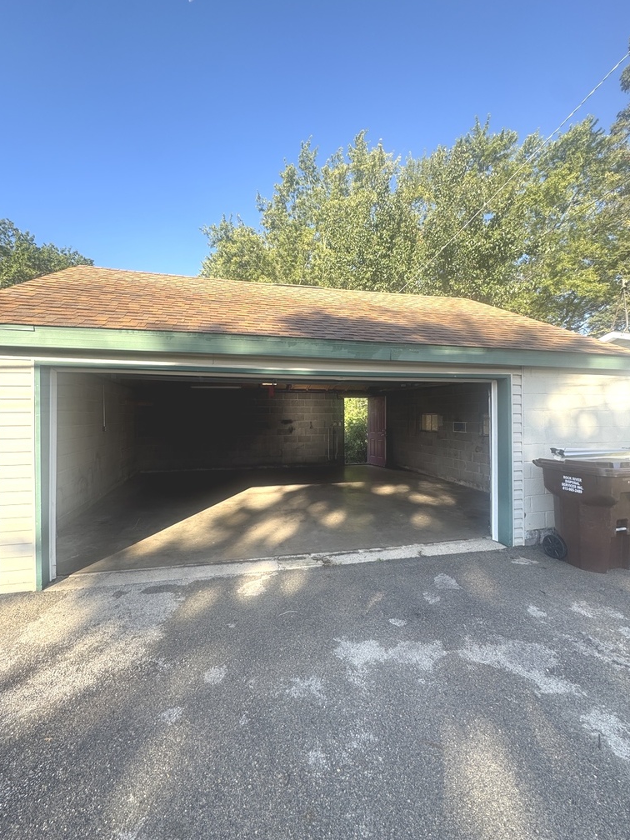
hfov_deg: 81.7
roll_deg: +0.8
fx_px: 364
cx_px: 302
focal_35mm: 15
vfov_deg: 98.2
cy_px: 415
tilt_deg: +1.0
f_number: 2.2
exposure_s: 1/288
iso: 40
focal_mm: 2.22
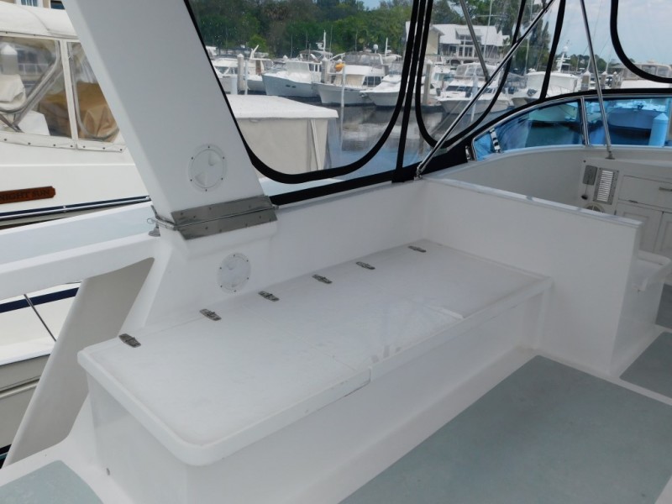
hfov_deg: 60.0
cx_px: 336
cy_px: 252
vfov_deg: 46.8
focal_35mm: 30
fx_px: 582
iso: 125
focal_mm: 5.3
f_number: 6.4
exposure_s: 1/640
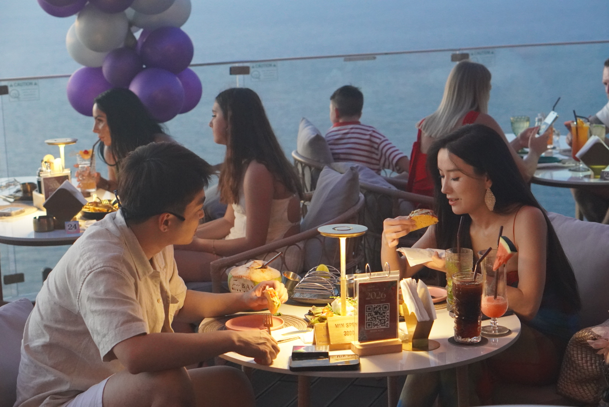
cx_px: 304
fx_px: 1270
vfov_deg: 18.2
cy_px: 204
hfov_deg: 27.0
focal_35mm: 75
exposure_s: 1/160
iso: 6400
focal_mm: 50
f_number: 4
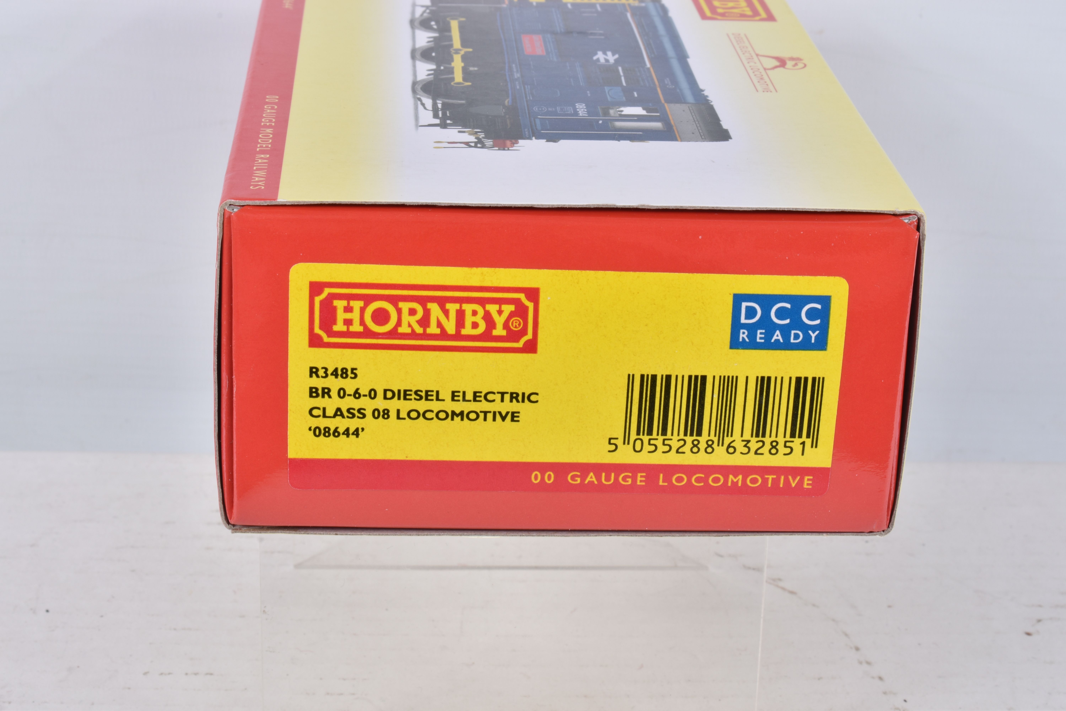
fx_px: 2443
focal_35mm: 82
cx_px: 533
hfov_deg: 24.6
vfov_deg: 16.6
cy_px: 356
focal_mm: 55
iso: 100
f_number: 22
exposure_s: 1/100
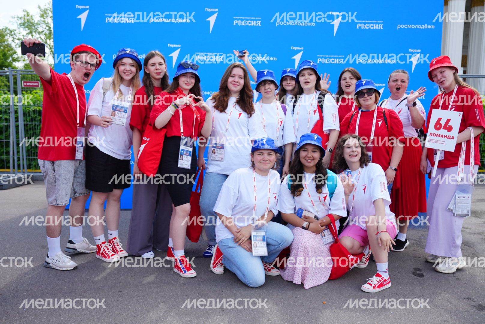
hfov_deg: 58.7
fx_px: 431
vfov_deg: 41.2
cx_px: 242
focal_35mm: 32
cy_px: 162
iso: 500
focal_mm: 32
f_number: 4
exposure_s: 1/1600
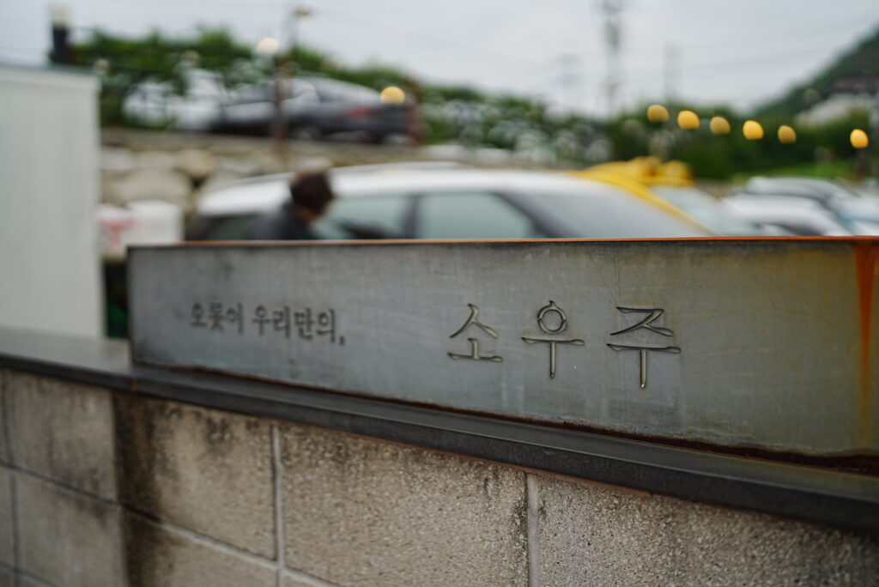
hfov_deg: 54.4
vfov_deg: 37.9
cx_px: 440
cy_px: 294
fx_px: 855
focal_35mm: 35
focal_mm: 35
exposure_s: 1/4000
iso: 100
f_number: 1.2
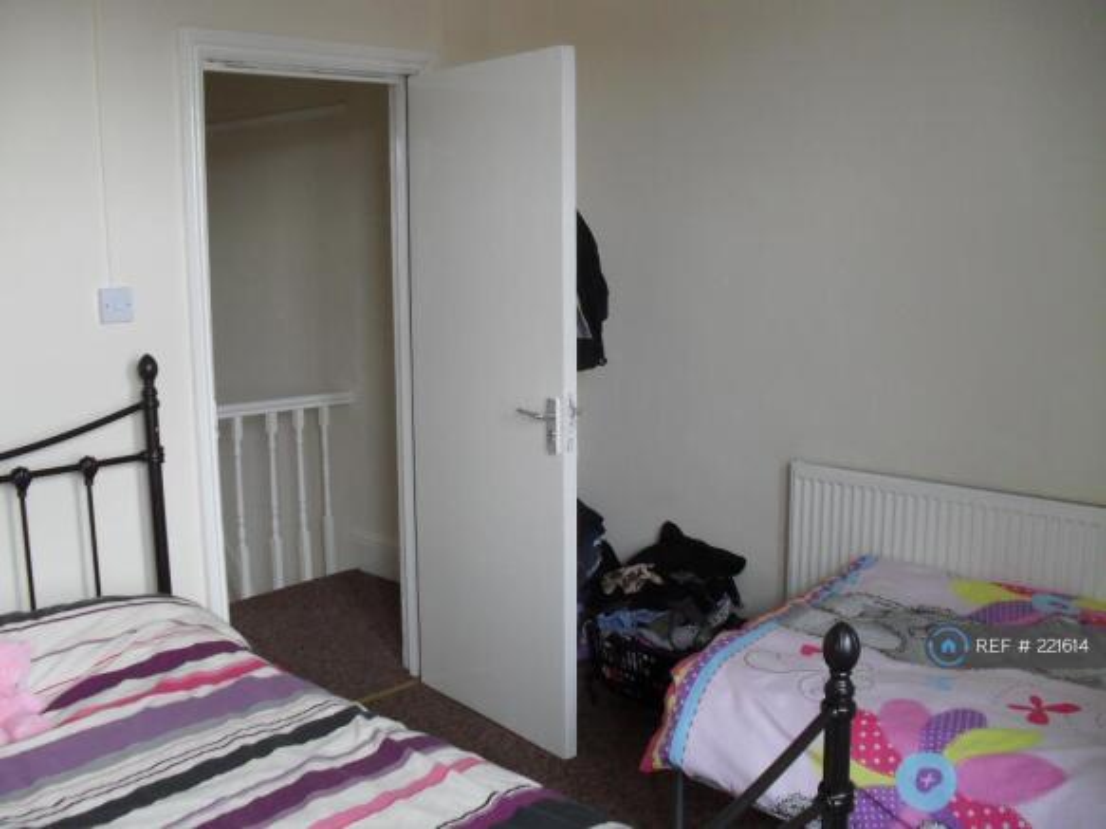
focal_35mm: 35
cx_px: 553
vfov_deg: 40.7
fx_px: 1118
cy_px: 414
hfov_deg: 52.6
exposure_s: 1/15
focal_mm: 6.3
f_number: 3.2
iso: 200
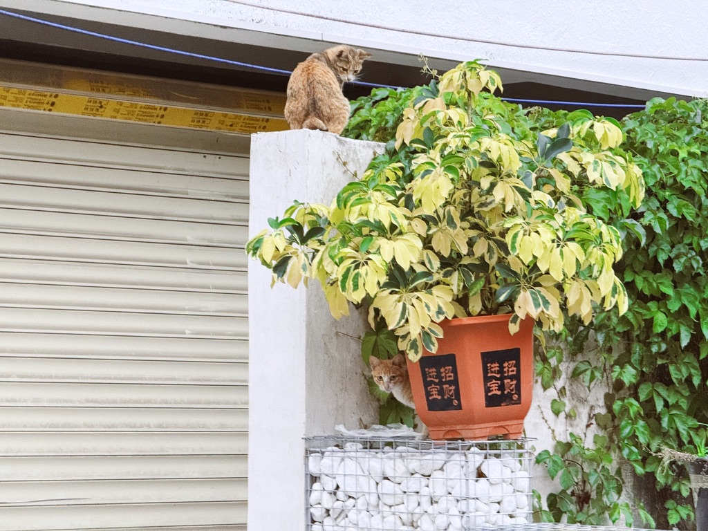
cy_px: 266
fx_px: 2454
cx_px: 354
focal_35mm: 120
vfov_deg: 12.3
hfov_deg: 16.4
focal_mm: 15.66
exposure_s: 1/33
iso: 500
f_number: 2.8
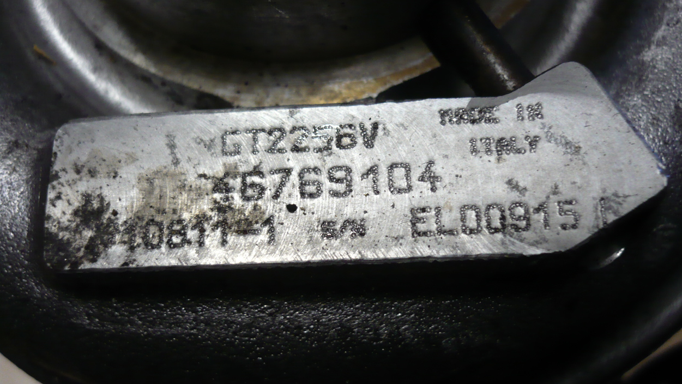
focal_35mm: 39
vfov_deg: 30.4
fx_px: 705
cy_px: 196
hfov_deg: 51.6
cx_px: 346
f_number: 2.8
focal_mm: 5.8
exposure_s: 1/25
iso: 200
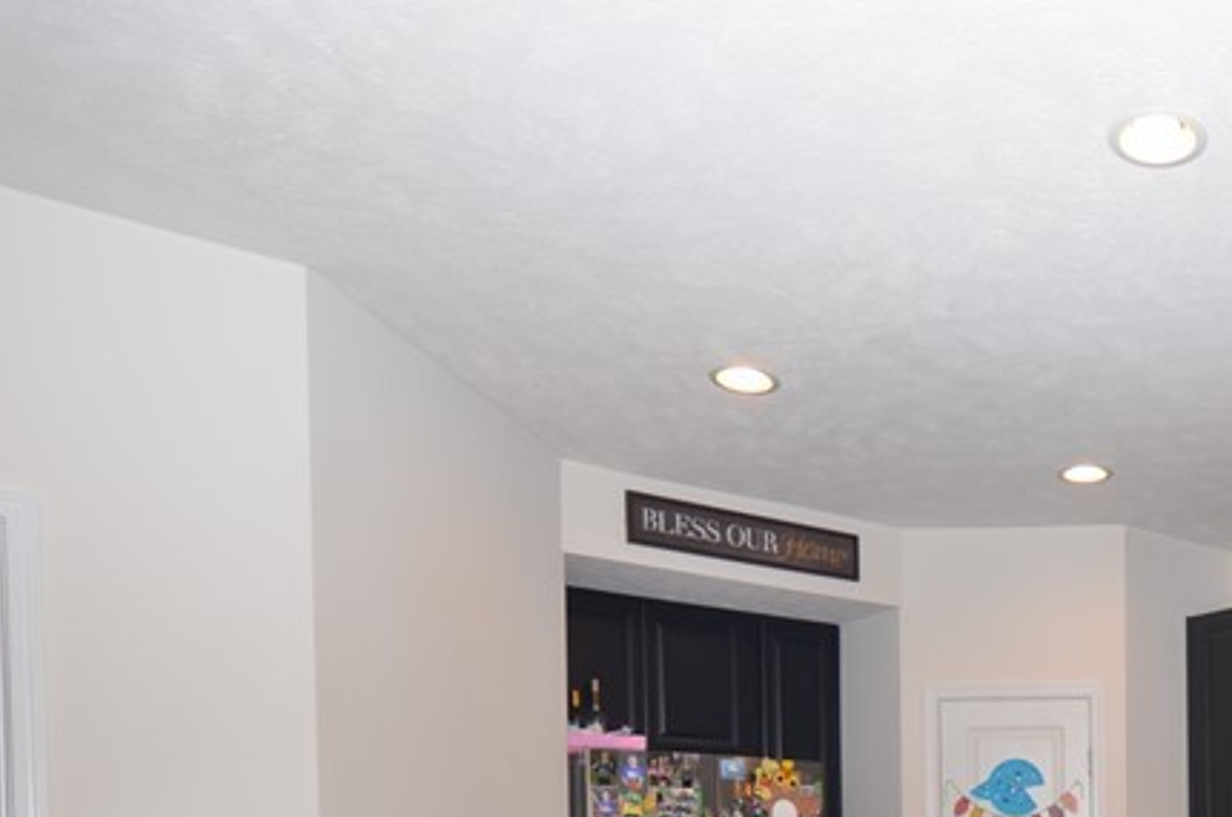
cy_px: 876
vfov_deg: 31.4
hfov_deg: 45.7
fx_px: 1298
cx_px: 1119
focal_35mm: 38
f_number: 5
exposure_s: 1/60
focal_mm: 10
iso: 200
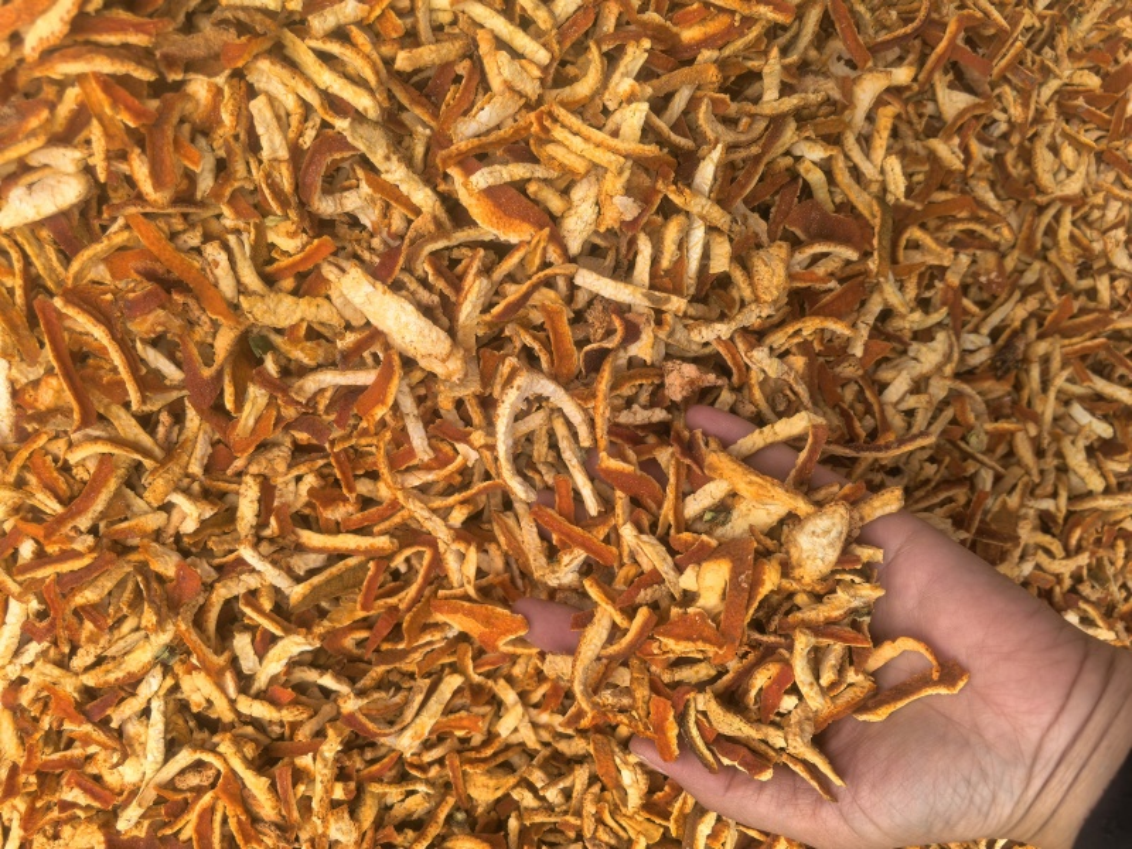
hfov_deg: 65.3
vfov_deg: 51.4
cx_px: 566
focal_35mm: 27
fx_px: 883
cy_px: 424
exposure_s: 1/1007
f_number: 2
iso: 64
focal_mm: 6.35
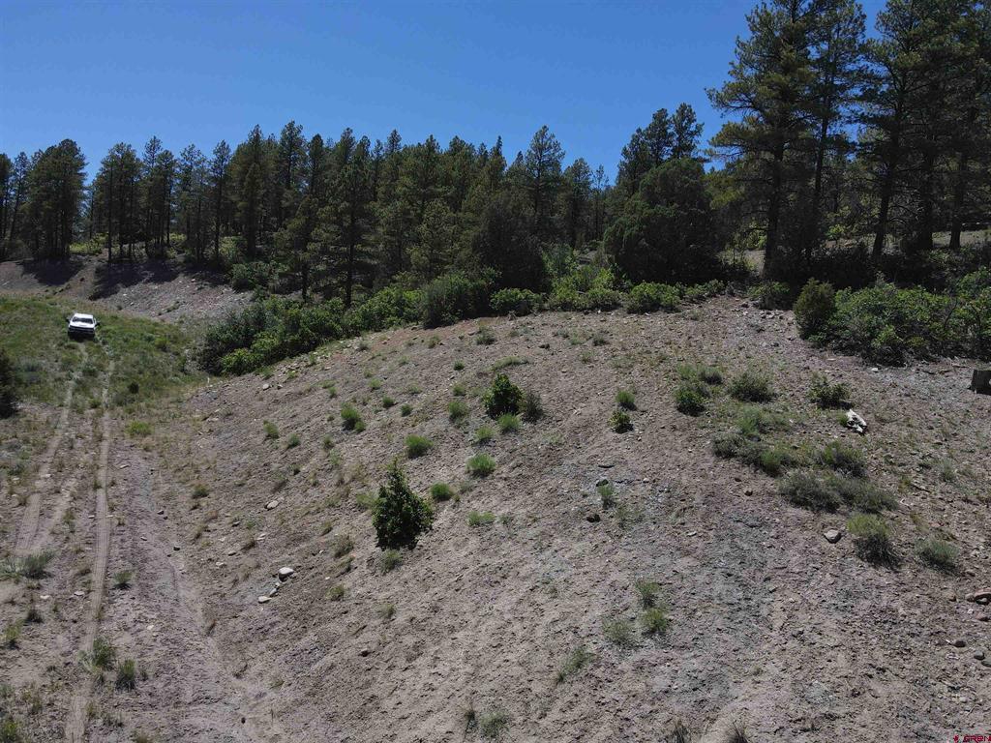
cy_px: 372
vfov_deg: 56.8
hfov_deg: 71.6
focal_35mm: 24
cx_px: 496
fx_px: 687
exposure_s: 1/1000
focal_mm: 4.5
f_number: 2.8
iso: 100
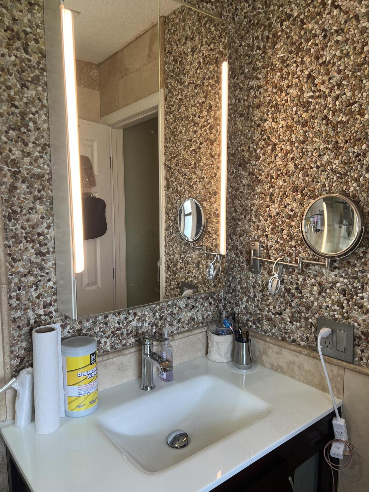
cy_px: 246
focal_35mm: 26
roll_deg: -0.2
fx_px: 370
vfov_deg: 67.3
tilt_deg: -6.4
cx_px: 184
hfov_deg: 53.1
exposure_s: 1/60
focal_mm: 5.7
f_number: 1.5
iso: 80
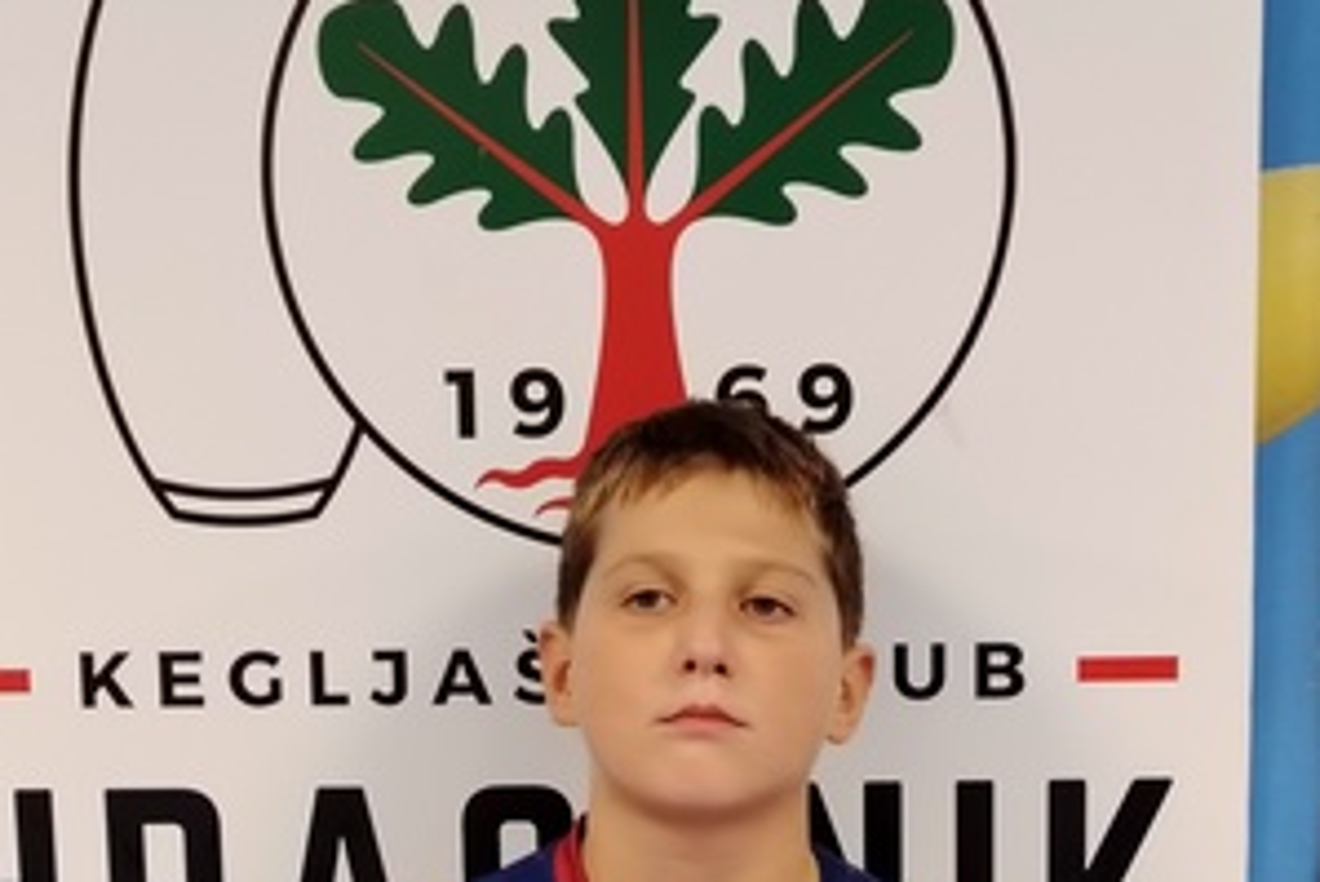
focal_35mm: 81
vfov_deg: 16.6
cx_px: 660
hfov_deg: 25.0
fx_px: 2971
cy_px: 833
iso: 728
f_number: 1.75
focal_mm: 5.25
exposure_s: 1/50
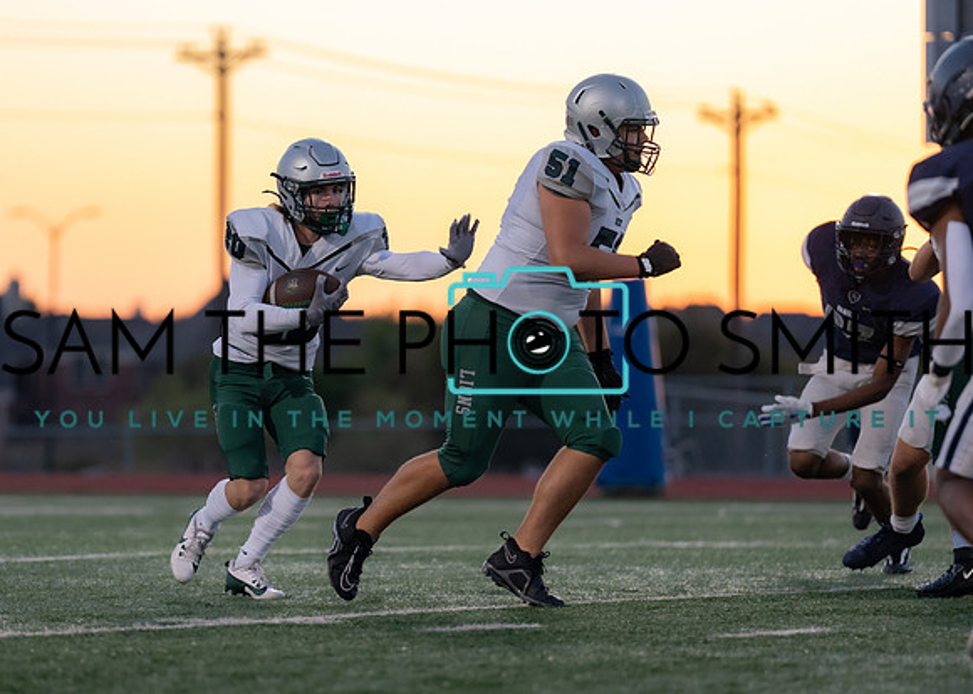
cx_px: 331
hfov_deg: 7.4
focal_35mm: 271
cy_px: 385
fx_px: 7486
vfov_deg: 5.3
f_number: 2.8
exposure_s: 1/1000
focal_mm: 200
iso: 1250
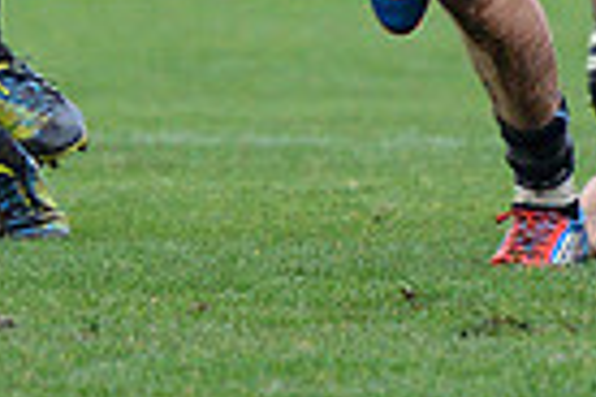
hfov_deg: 1.8
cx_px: 505
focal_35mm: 1132
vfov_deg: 1.2
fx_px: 18739
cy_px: -395
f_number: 4
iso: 2500
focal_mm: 270
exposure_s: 1/500
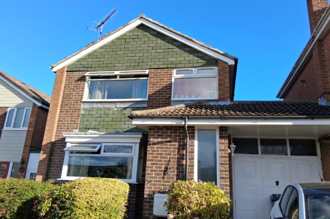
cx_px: 168
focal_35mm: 28
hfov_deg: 65.5
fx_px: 257
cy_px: 101
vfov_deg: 46.3
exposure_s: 1/302
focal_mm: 3.98
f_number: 1.8
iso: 25
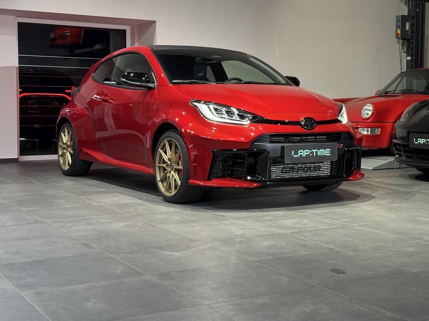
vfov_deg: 25.6
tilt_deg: -2.6
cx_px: 248
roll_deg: -0.6
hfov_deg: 33.7
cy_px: 137
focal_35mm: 57
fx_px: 706
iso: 125
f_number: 1.78
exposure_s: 1/50
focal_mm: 6.76
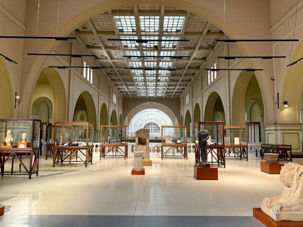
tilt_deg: +5.2
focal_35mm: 24
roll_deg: -0.7
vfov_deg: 56.8
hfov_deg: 71.6
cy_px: 114
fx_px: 210
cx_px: 152
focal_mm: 6.76
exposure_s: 1/50
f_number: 1.78
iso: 200
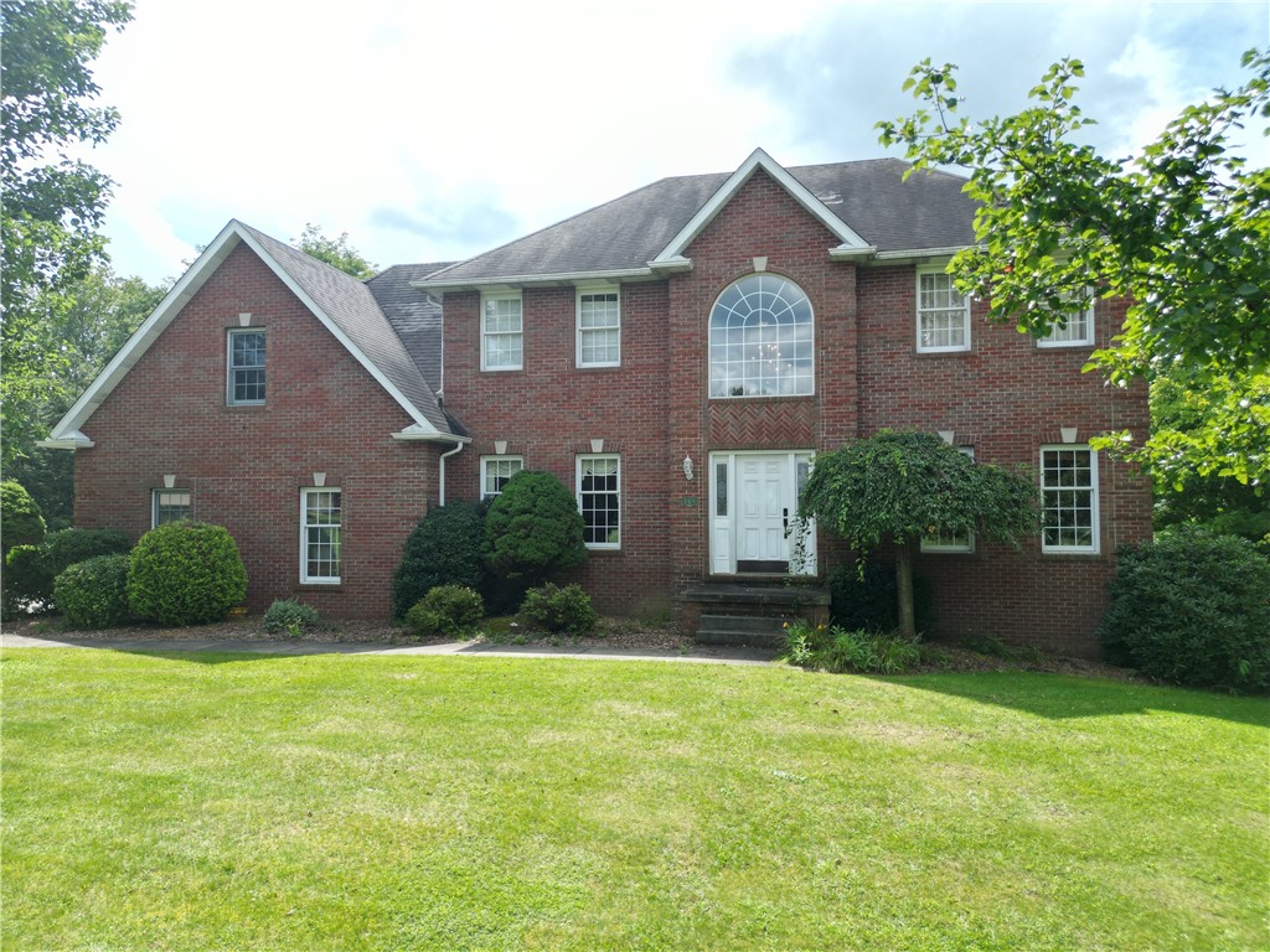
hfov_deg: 71.6
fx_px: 881
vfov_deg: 56.8
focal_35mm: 24
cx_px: 635
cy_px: 476
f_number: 1.7
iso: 100
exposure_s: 1/1500
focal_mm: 6.72
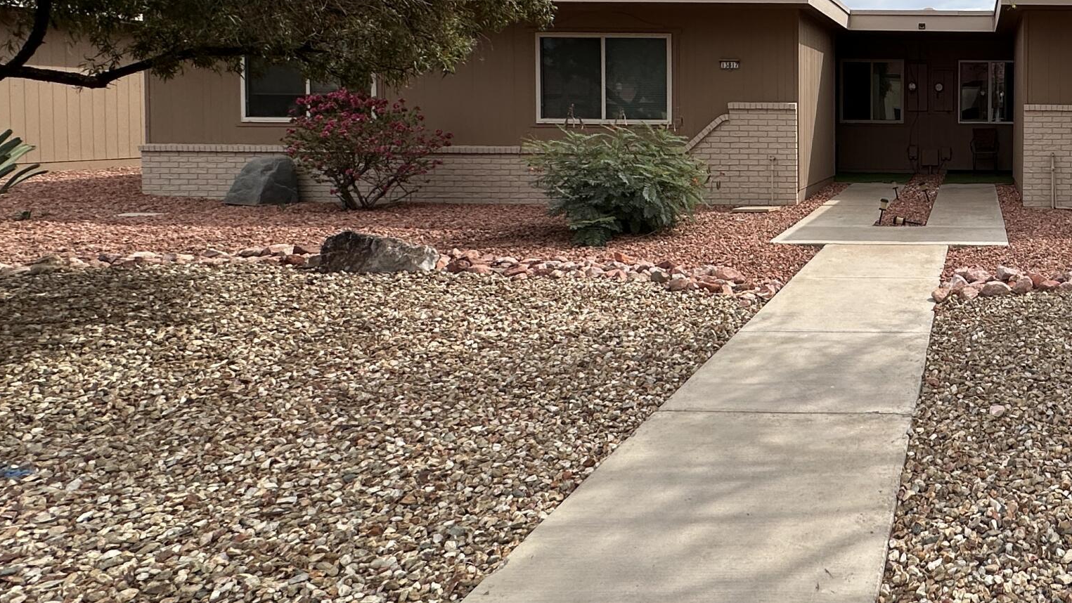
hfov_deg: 55.1
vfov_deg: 37.9
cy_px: 144
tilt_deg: -1.9
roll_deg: -0.3
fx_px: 853
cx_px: 980
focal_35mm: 30
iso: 50
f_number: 2.2
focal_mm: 2.22
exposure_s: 1/2398
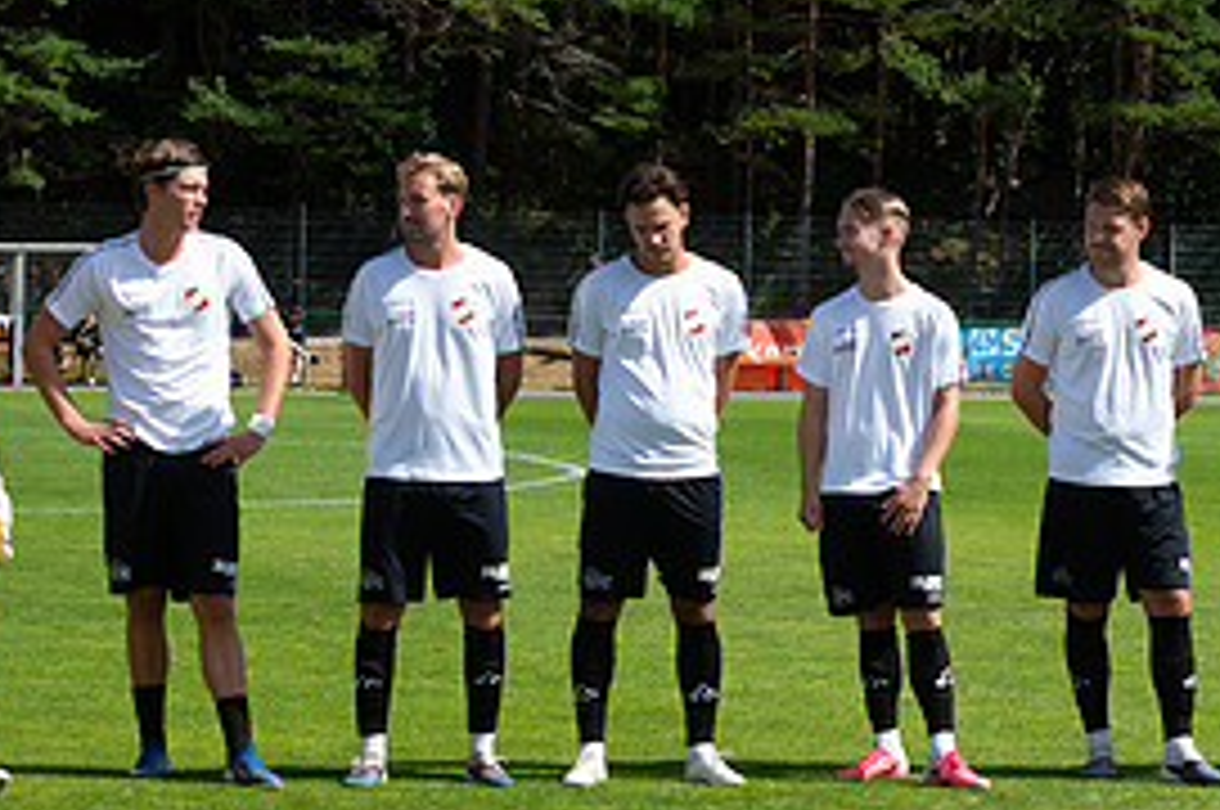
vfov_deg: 9.1
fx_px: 5077
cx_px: 1112
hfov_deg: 13.6
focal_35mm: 150
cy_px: 477
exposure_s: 1/1250
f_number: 5
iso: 250
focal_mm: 70
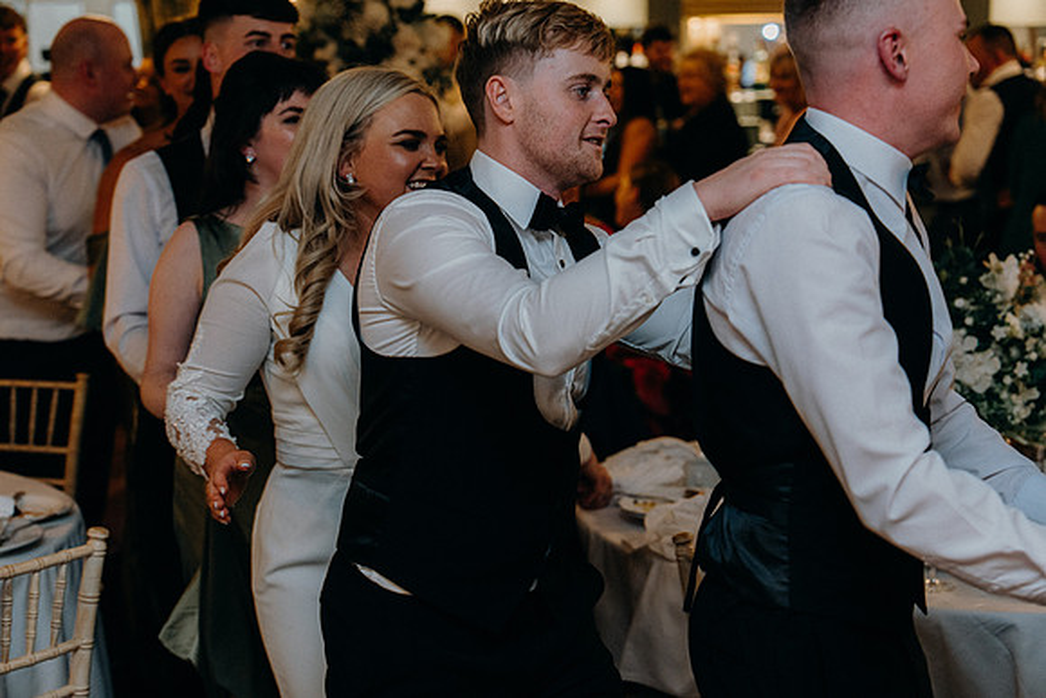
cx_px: 523
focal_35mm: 70
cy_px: 349
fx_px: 2034
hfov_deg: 28.8
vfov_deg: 19.5
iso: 2500
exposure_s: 1/160
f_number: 3.5
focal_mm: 70
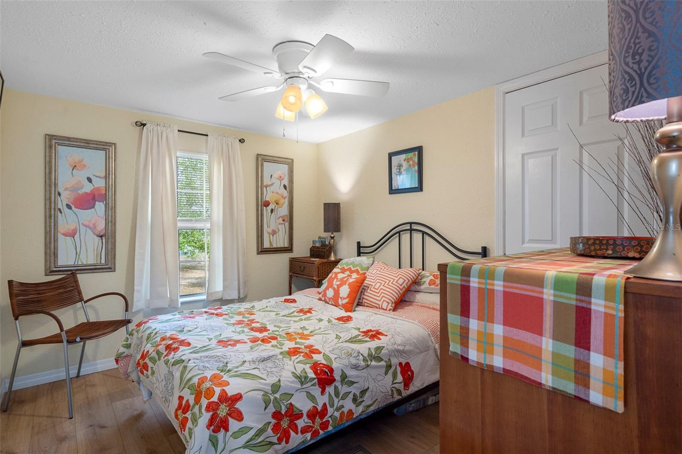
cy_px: 227
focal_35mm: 18
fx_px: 341
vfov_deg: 67.4
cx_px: 341
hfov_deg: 90.0
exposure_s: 1/3
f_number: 8
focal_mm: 18
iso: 400
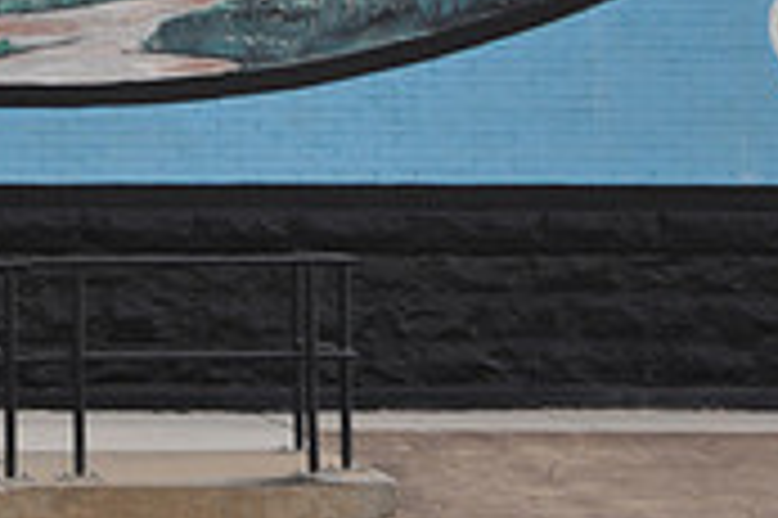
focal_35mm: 191
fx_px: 4124
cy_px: -187
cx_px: -18
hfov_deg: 10.7
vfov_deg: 7.1
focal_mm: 38
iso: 200
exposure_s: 1/160
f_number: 6.3
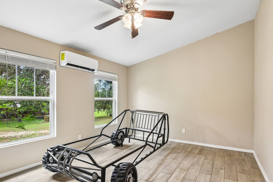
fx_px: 144
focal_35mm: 19
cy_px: 101
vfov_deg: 64.4
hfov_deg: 86.6
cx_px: 152
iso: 1100
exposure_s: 1/15
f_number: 8
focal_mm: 16
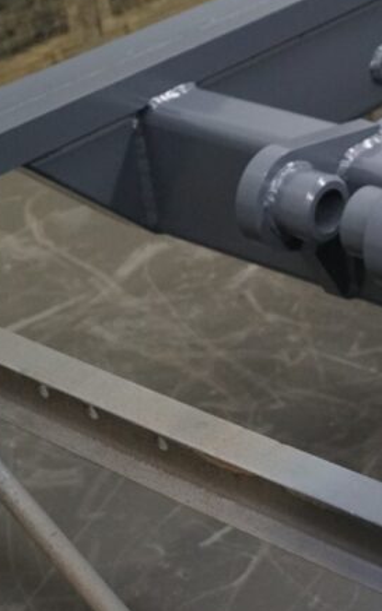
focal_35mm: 86
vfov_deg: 23.8
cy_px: 143
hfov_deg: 14.2
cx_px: 583
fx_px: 1433
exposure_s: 1/160
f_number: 4
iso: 2500
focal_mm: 24
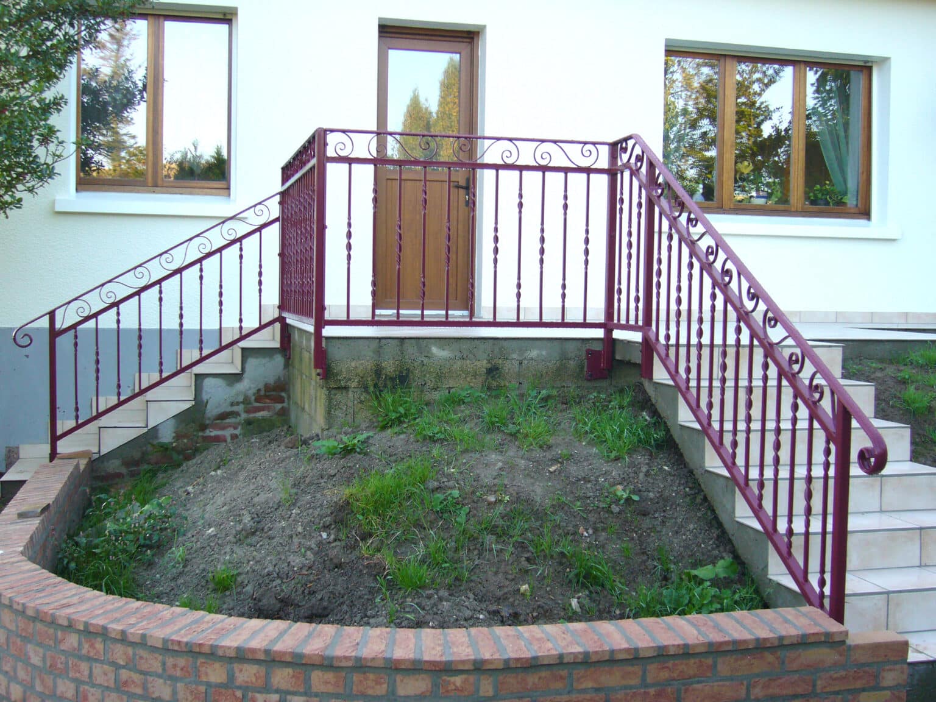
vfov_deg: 32.2
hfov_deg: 42.1
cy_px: 351
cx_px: 468
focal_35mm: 45
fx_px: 1217
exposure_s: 1/125
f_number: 3.2
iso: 100
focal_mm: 7.5
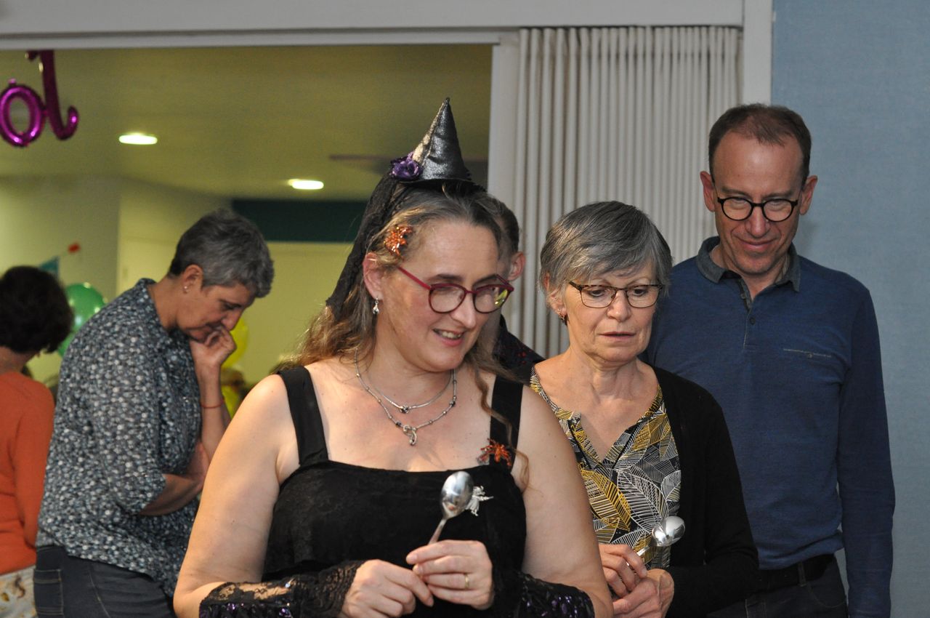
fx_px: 1935
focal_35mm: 75
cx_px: 465
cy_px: 309
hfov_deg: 27.0
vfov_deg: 18.1
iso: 1600
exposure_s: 1/60
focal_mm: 50
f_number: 4
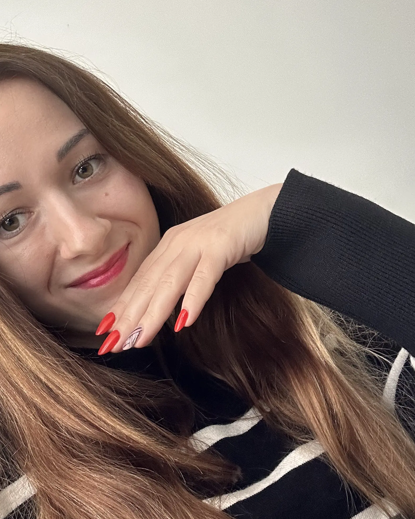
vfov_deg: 40.3
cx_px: 172
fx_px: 706
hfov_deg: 32.7
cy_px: 263
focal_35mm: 46
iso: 100
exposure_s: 1/60
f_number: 1.9
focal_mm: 2.69
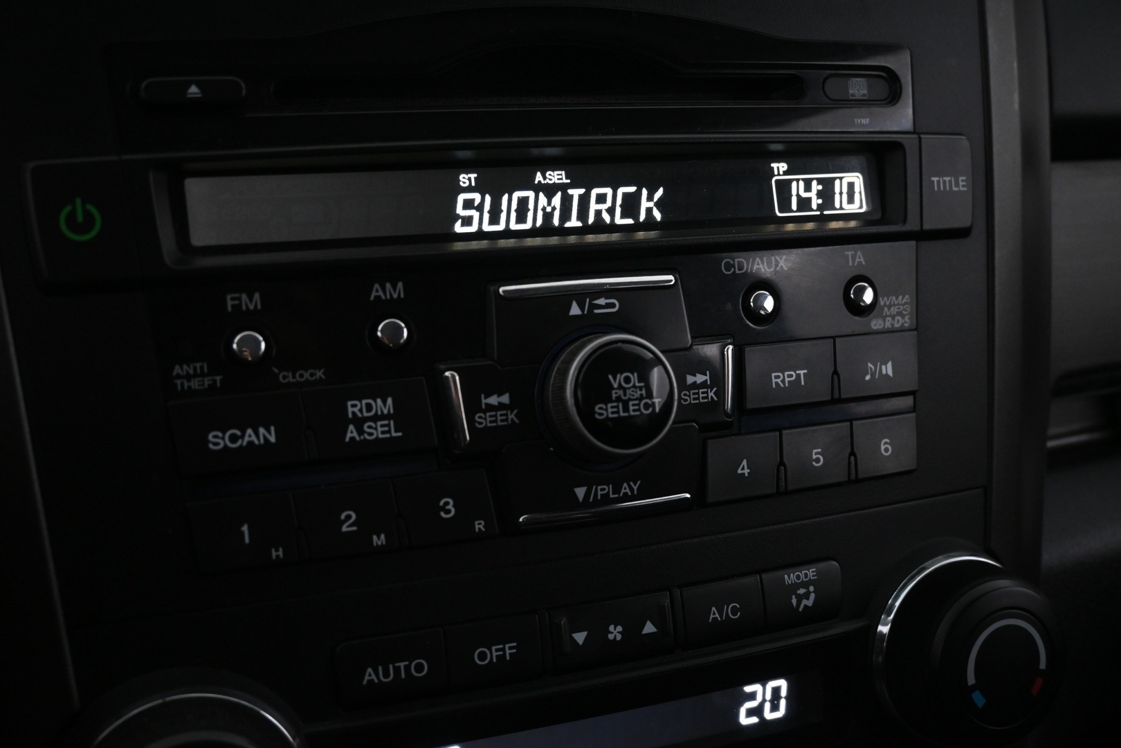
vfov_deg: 34.2
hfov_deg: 49.6
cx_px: 560
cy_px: 374
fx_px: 1214
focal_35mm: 39
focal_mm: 26
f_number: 4.5
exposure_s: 1/40
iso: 2000
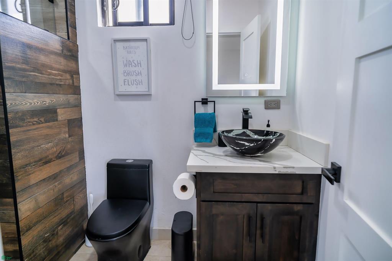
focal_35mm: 20
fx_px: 218
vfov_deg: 61.9
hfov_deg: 84.0
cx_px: 196
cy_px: 130
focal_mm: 20
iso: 500
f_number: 4.5
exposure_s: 1/60
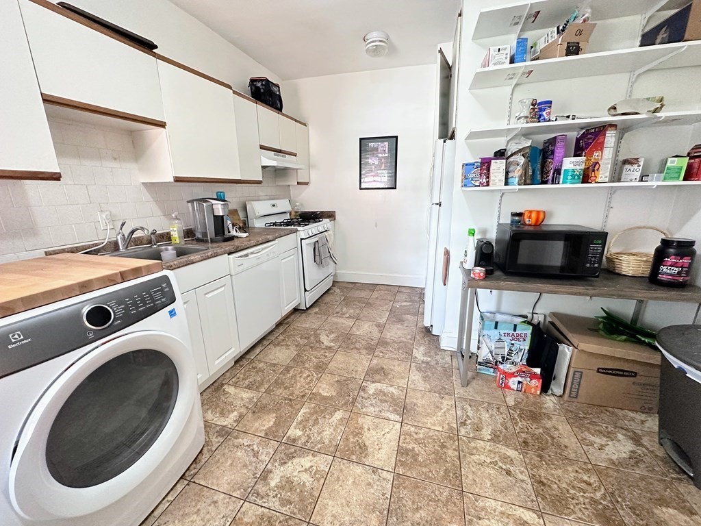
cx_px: 350
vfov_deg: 85.7
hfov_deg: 102.1
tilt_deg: -15.2
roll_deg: +2.3
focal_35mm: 14
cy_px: 263
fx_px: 284
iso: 400
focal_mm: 2.22
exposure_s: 1/60
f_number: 2.2
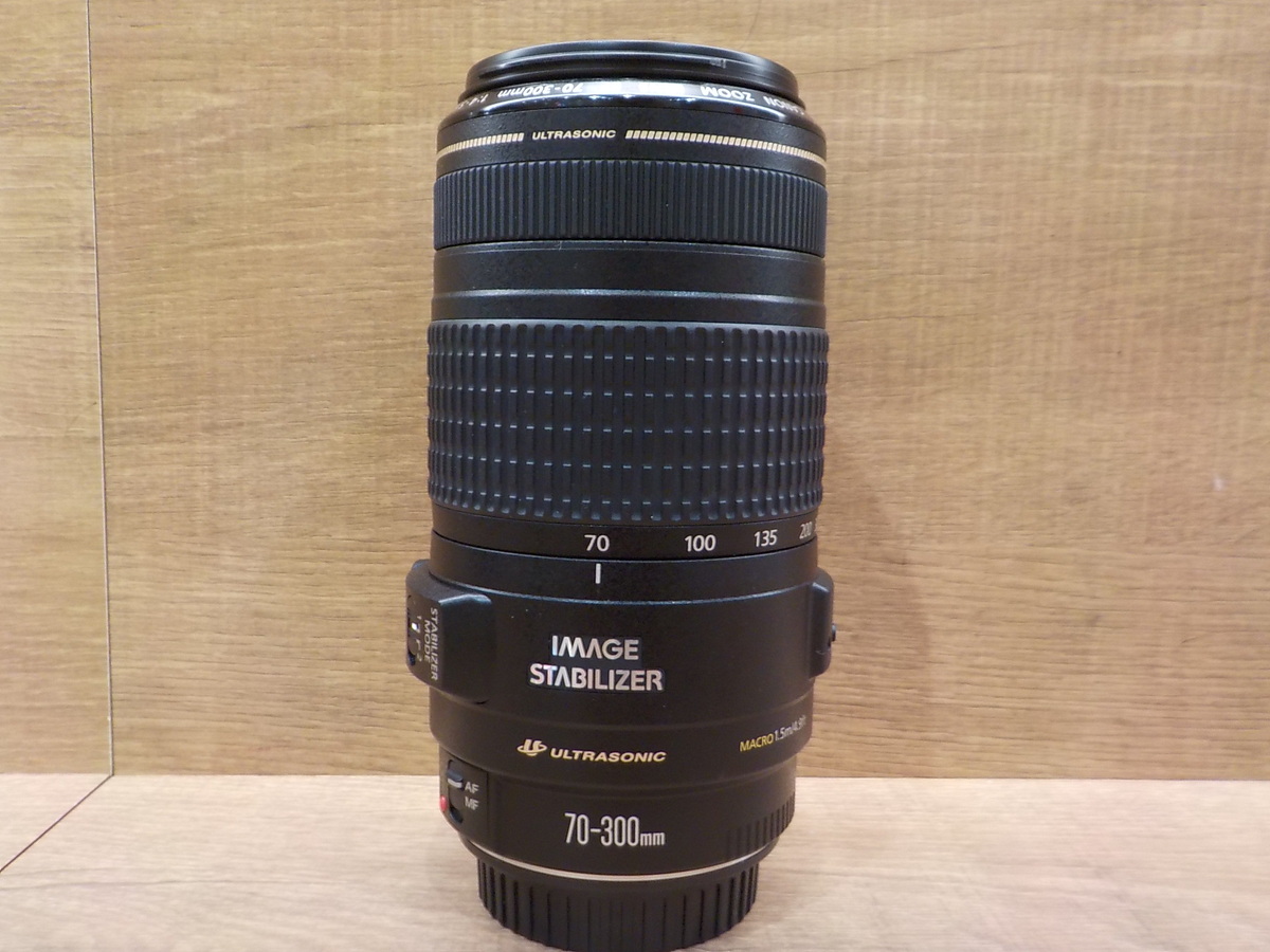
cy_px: 476
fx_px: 1101
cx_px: 635
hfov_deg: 60.0
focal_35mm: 30
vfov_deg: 46.8
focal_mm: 4.1
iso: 220
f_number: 3.3
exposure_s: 1/30
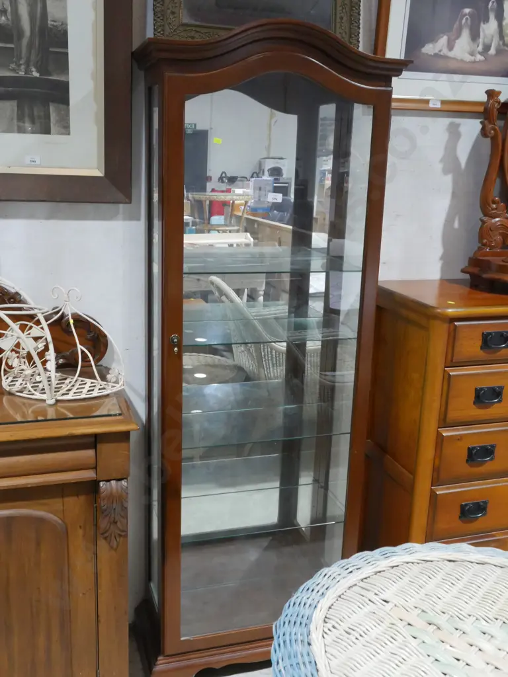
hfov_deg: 39.7
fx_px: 704
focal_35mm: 36
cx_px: 254
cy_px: 338
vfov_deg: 51.4
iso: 3200
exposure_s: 1/60
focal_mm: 18
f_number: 9
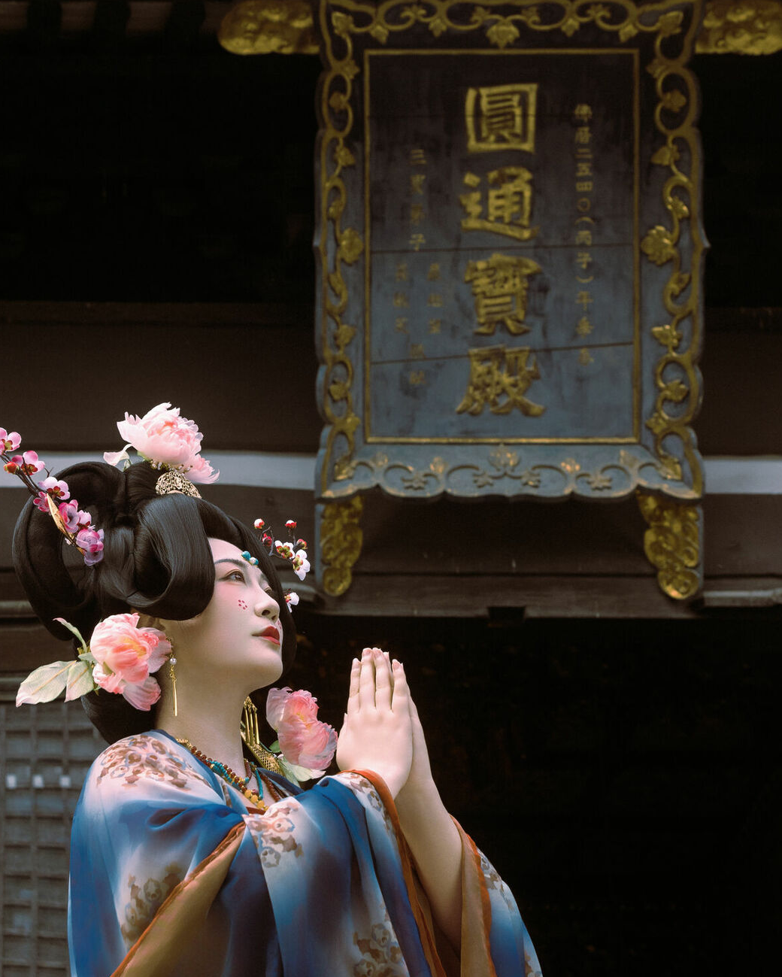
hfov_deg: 16.9
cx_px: 392
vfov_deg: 21.0
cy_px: 482
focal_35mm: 91
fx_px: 2631
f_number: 11
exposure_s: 1/400
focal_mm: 80
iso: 500
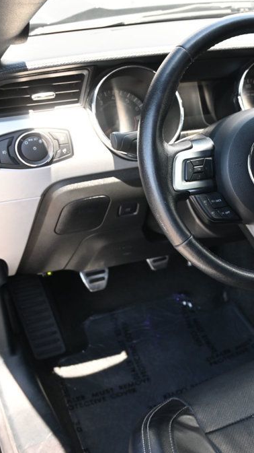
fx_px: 616
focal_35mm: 51
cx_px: 319
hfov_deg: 21.4
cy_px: 227
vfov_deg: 40.3
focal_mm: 21.5
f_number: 4
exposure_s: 1/125
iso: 450
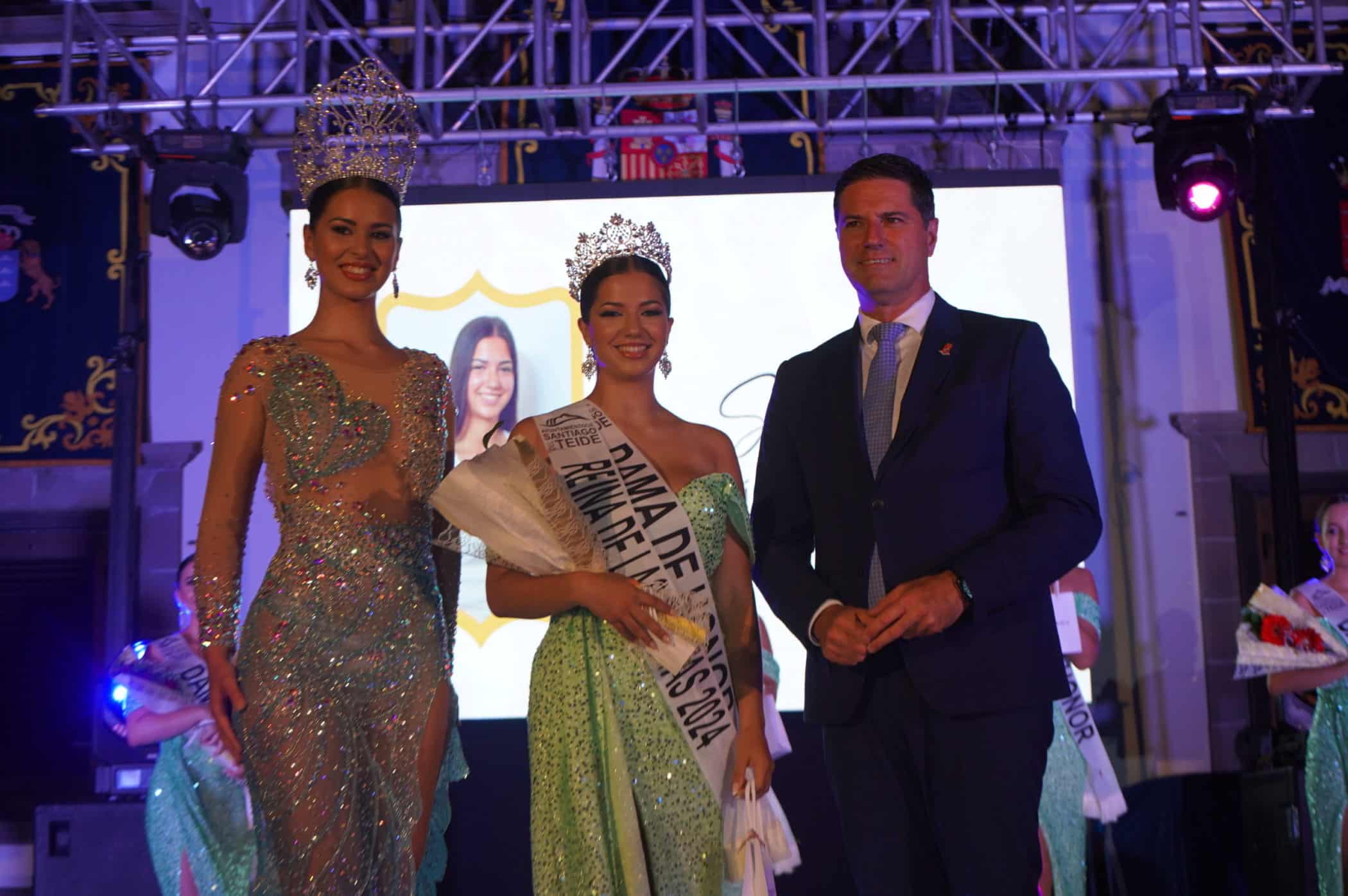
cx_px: 674
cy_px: 448
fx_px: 2057
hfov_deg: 36.3
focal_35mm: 55
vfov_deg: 24.6
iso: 800
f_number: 5.6
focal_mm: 55
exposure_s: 1/160
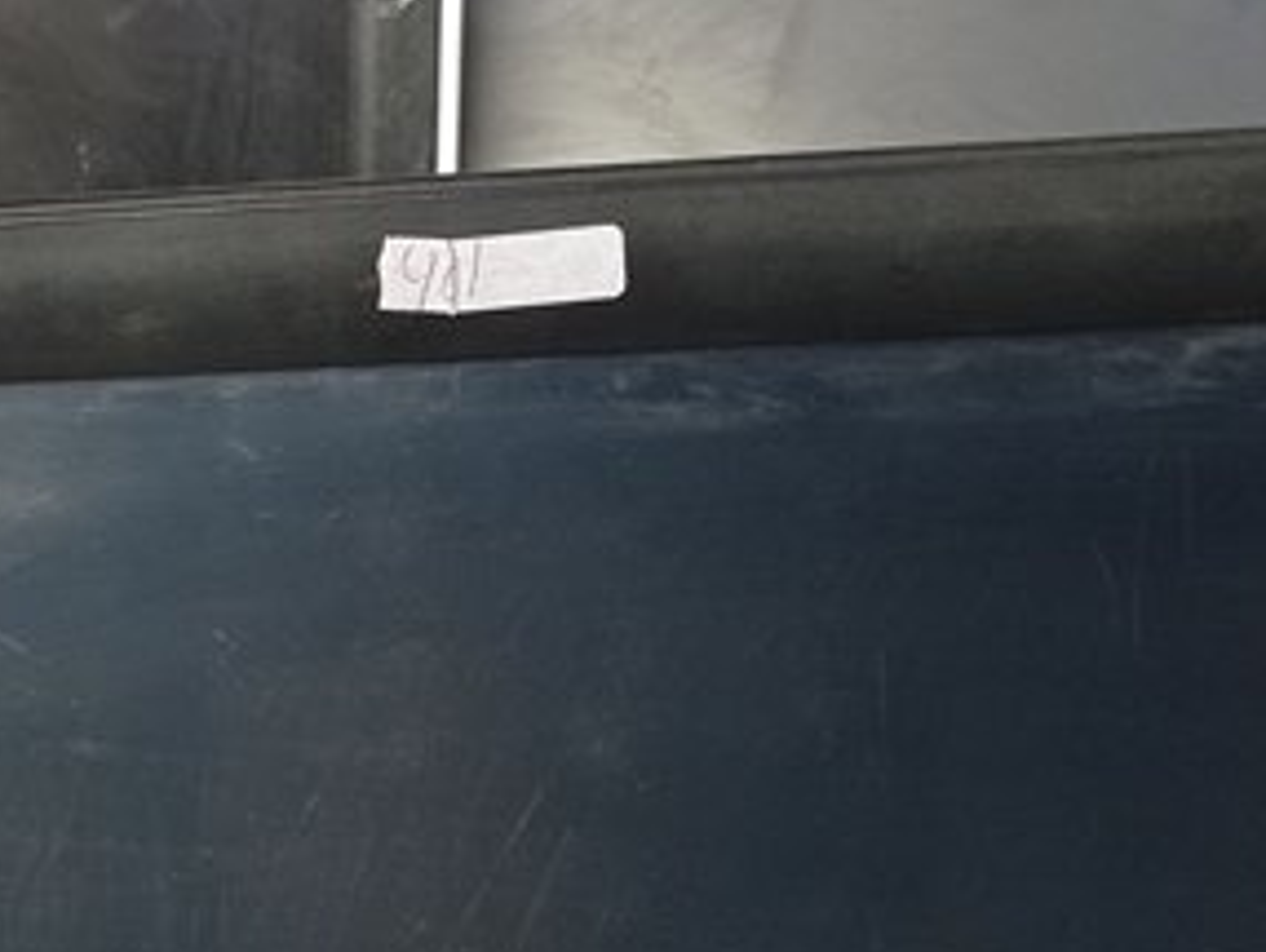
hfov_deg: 18.6
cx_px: -248
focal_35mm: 100
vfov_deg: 14.8
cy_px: 691
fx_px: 3660
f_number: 1.79
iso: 240
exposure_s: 1/30
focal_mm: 4.7
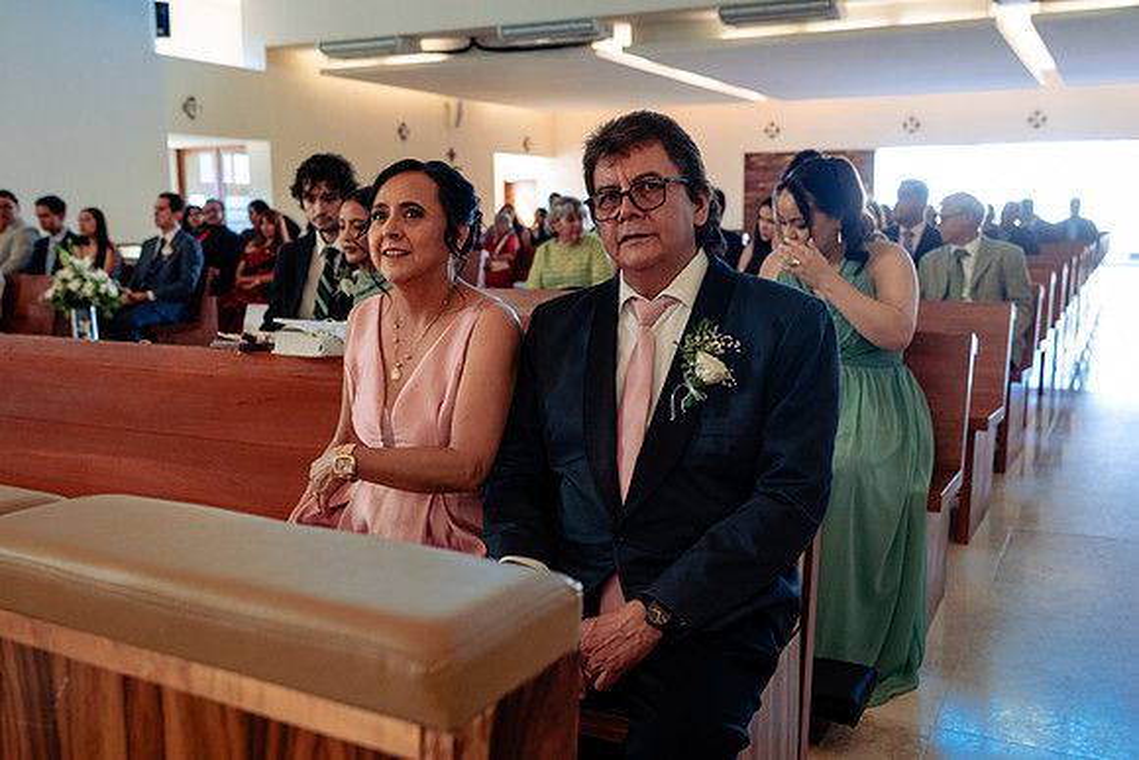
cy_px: 380
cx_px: 570
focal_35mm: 36
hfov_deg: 53.5
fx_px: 1129
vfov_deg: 37.2
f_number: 4.5
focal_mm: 35
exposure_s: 1/160
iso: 1600
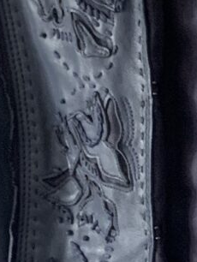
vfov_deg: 11.2
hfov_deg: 8.4
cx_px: 265
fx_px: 1318
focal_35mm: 174
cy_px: 272
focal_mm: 4.25
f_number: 1.8
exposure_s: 1/60
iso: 320
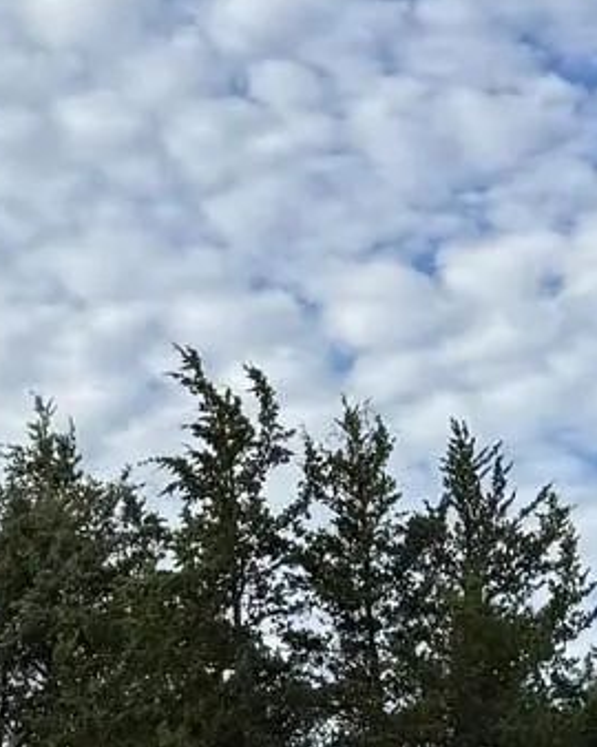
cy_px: 1280
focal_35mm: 142
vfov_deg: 12.6
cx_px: -668
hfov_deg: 9.9
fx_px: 3139
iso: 80
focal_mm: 6.76
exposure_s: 1/2604
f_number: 1.78
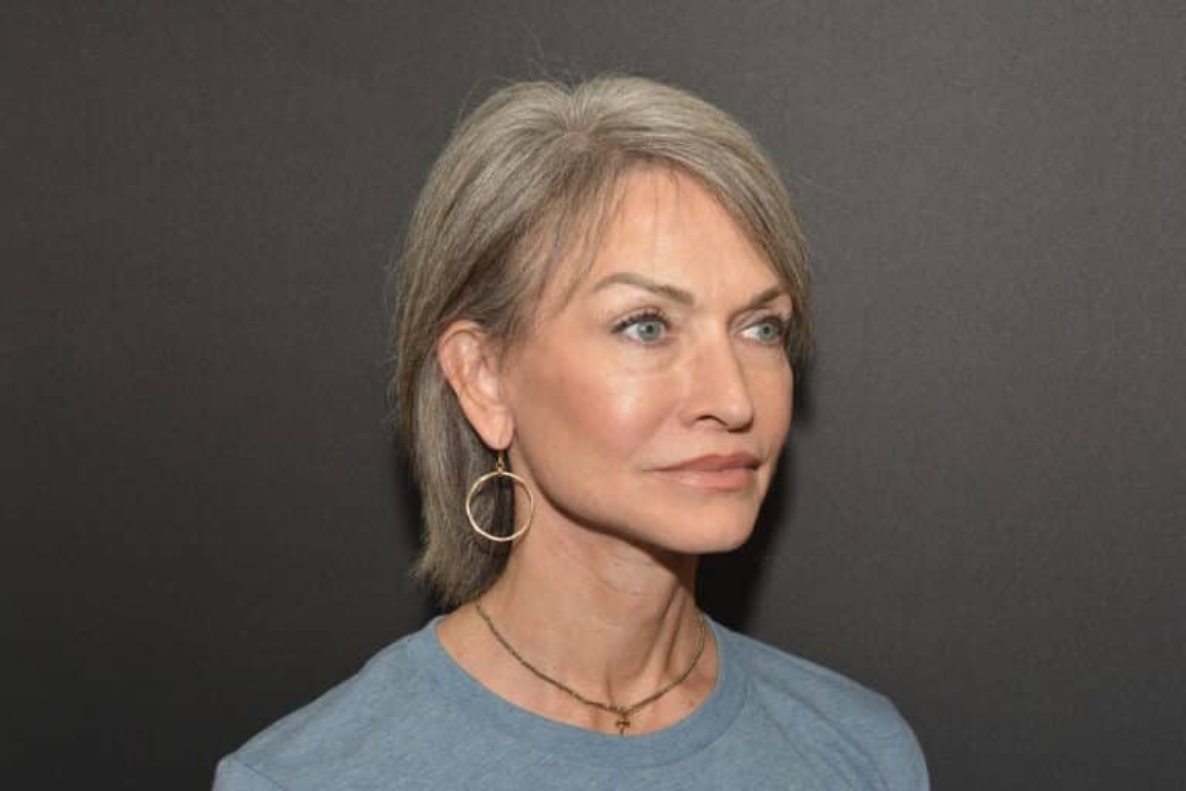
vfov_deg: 22.6
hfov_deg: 33.4
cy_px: 396
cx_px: 593
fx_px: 1977
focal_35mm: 60
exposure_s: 1/125
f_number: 8
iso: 200
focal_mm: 40
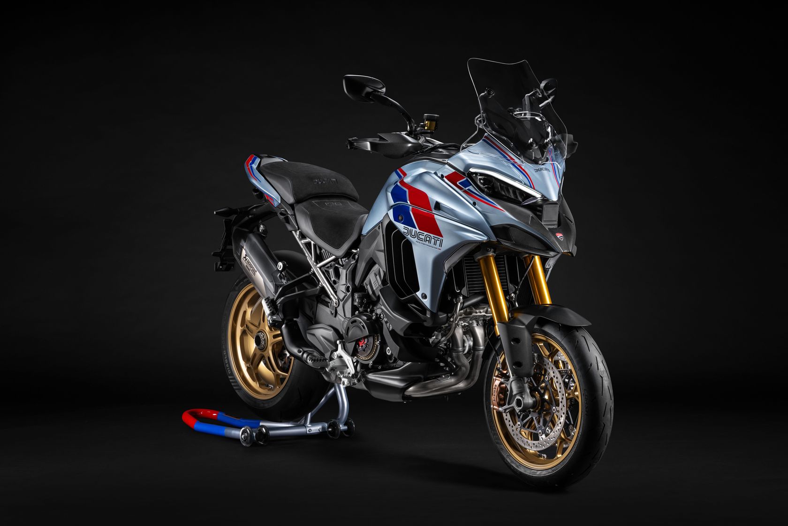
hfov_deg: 19.5
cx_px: 394
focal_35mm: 105
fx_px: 2298
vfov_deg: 13.0
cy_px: 263
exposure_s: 1/160
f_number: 11
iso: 100
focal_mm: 105
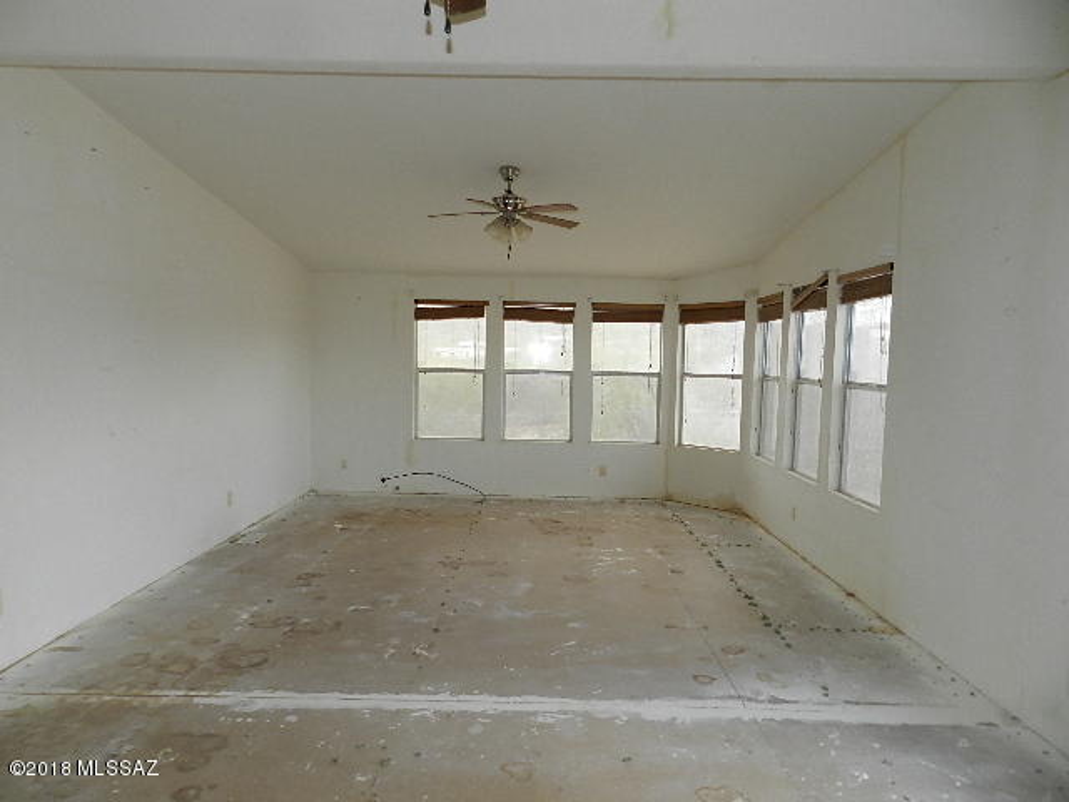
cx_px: 534
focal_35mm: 23
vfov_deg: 58.9
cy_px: 401
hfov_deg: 73.9
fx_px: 710
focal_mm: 4
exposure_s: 1/80
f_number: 3.4
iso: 160
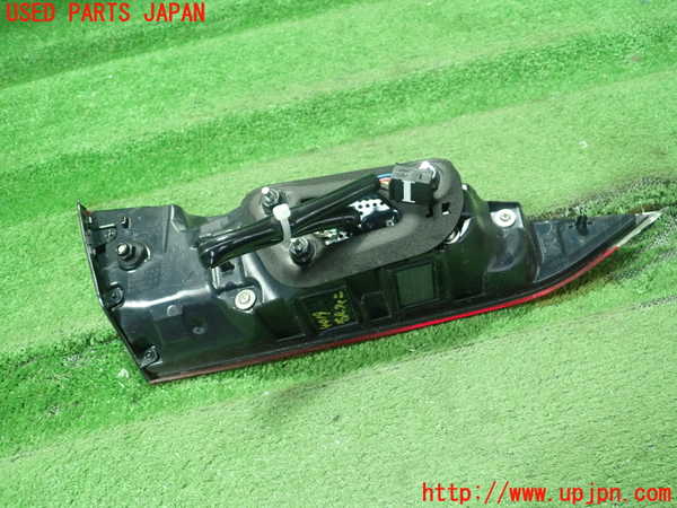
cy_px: 254
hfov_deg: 60.0
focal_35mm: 30
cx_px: 338
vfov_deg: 46.8
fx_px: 587
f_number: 2.3
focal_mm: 5.5
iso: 800
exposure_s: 1/125
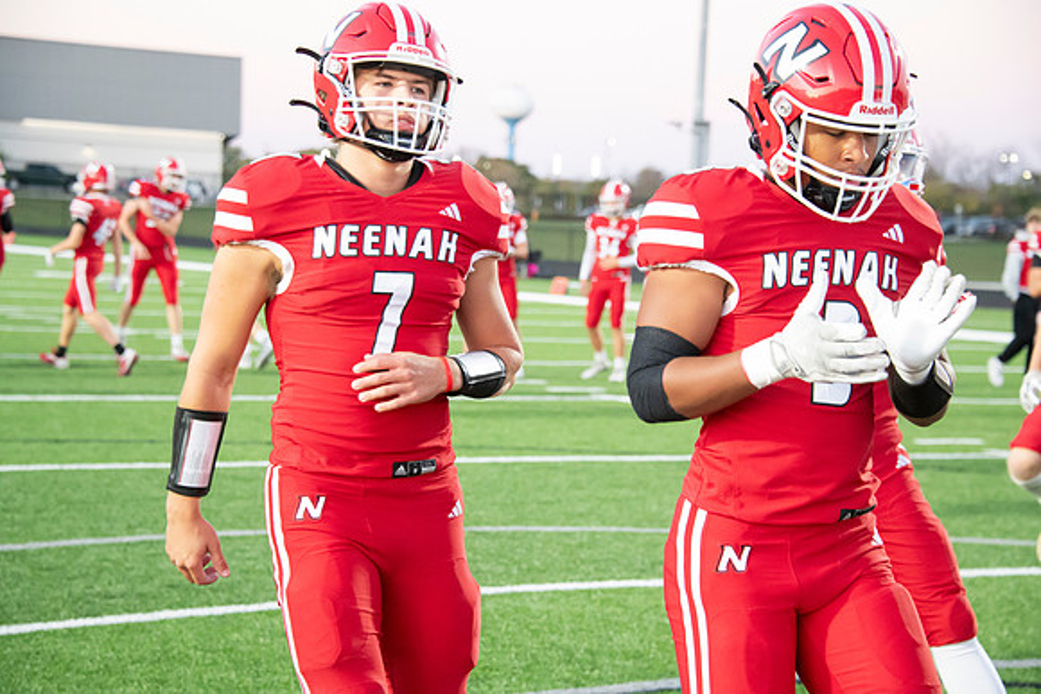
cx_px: 520
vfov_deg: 14.0
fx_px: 2834
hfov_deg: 20.8
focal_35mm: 98
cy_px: 347
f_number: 5.6
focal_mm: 98
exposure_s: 1/320
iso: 8000
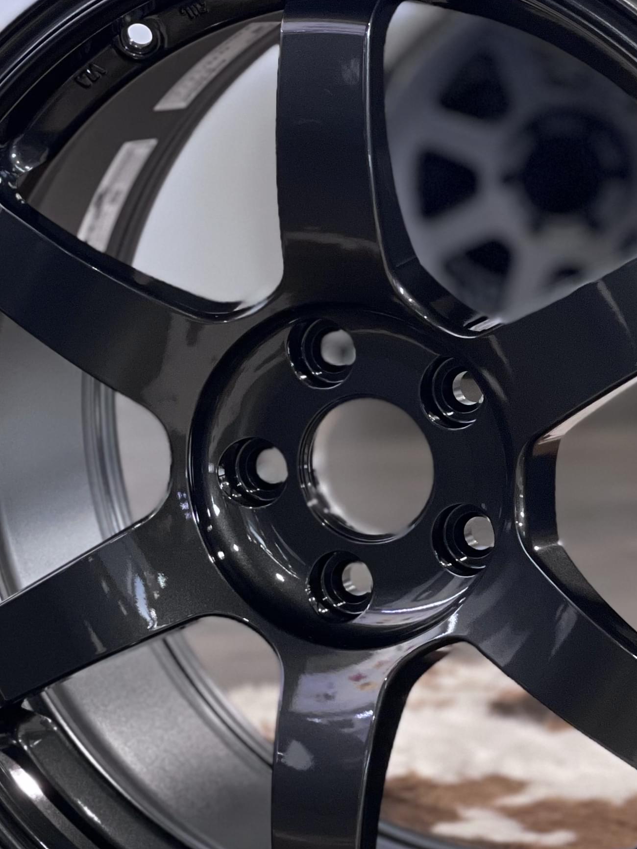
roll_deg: +1.0
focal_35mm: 121
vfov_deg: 16.3
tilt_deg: -9.8
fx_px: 2968
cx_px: 412
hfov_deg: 12.2
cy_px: 505
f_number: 2
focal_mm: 6
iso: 160
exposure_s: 1/50
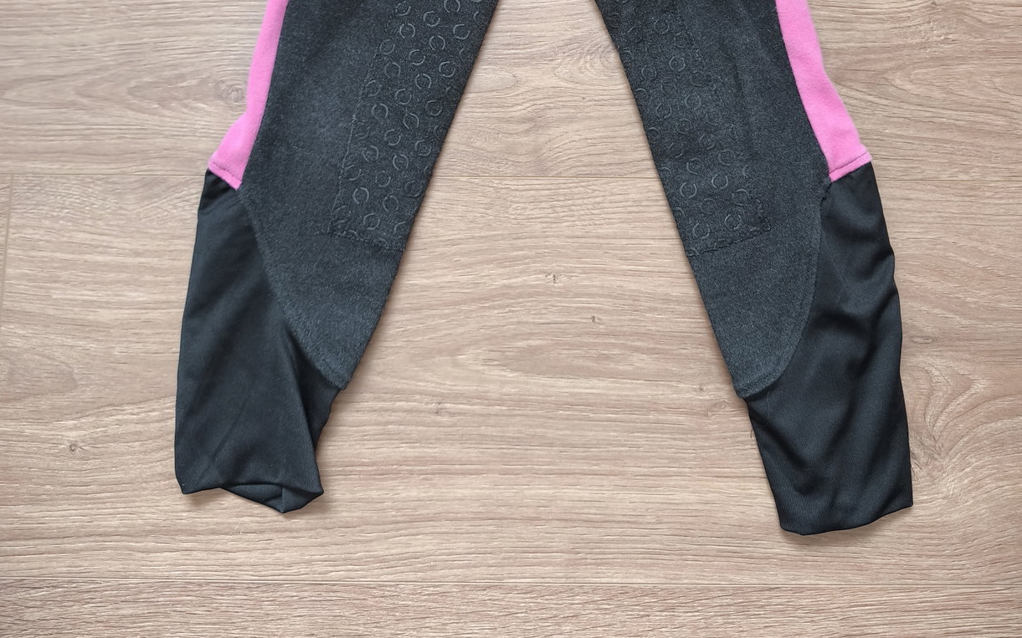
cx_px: 511
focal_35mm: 33
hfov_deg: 58.1
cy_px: 32
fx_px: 919
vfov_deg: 35.4
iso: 320
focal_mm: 6.57
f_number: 1.6
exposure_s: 1/100
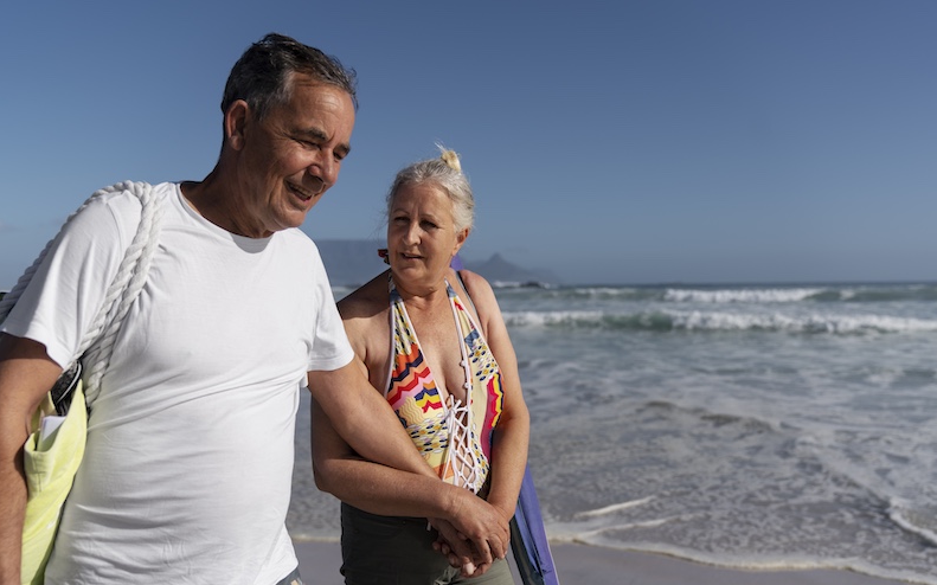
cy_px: 295
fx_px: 843
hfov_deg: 58.2
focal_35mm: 33
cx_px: 473
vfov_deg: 38.3
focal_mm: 32
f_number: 3.2
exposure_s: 1/3200
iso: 100
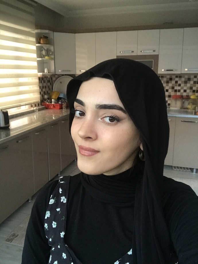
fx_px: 244
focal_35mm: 32
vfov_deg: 56.8
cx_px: 99
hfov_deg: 44.2
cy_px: 132
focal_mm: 2.87
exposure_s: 1/33
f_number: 2.2
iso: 125
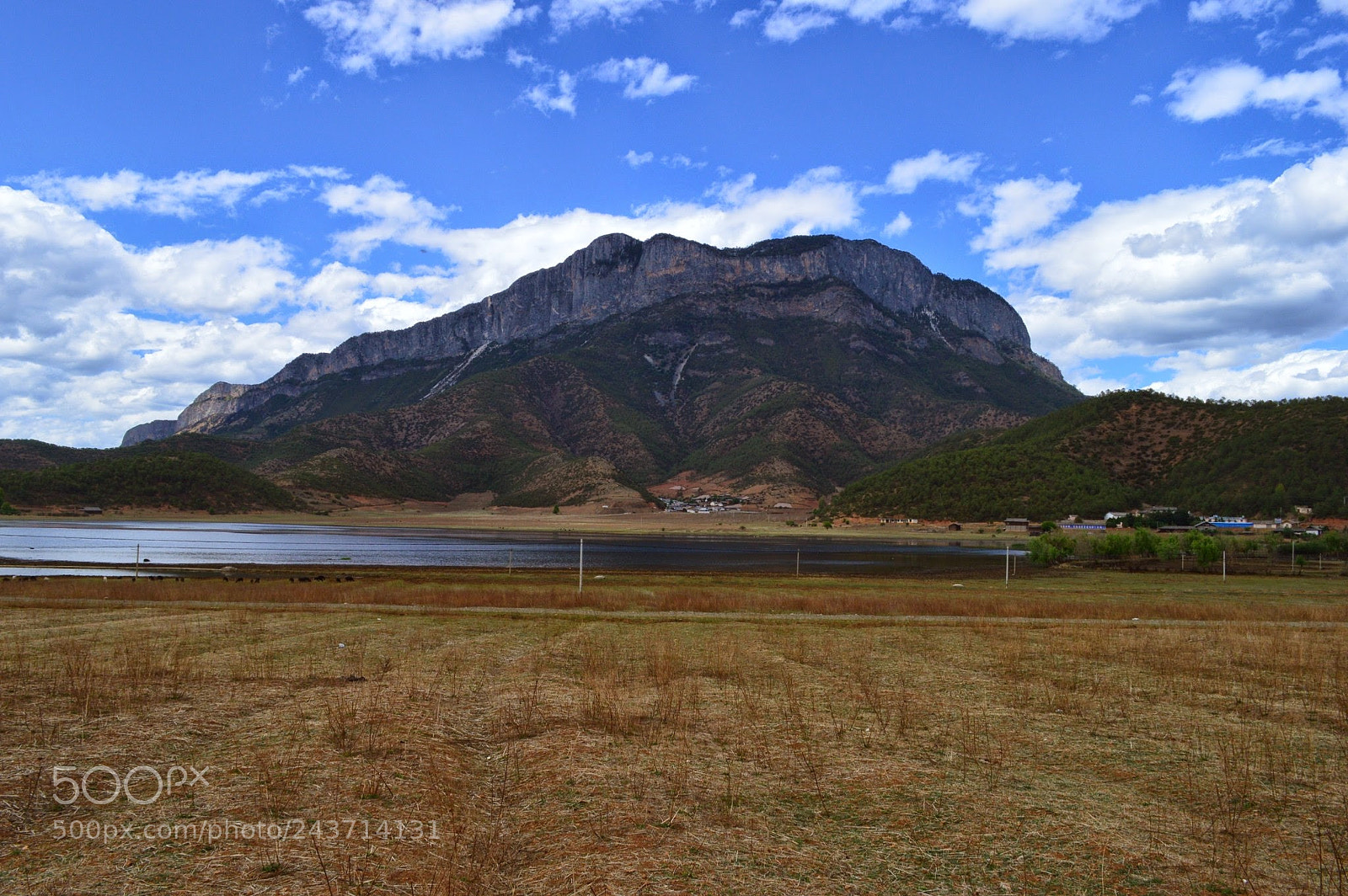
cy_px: 448
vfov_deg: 47.9
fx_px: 1010
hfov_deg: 67.4
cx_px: 674
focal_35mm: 27
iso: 400
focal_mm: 18
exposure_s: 1/400
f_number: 11
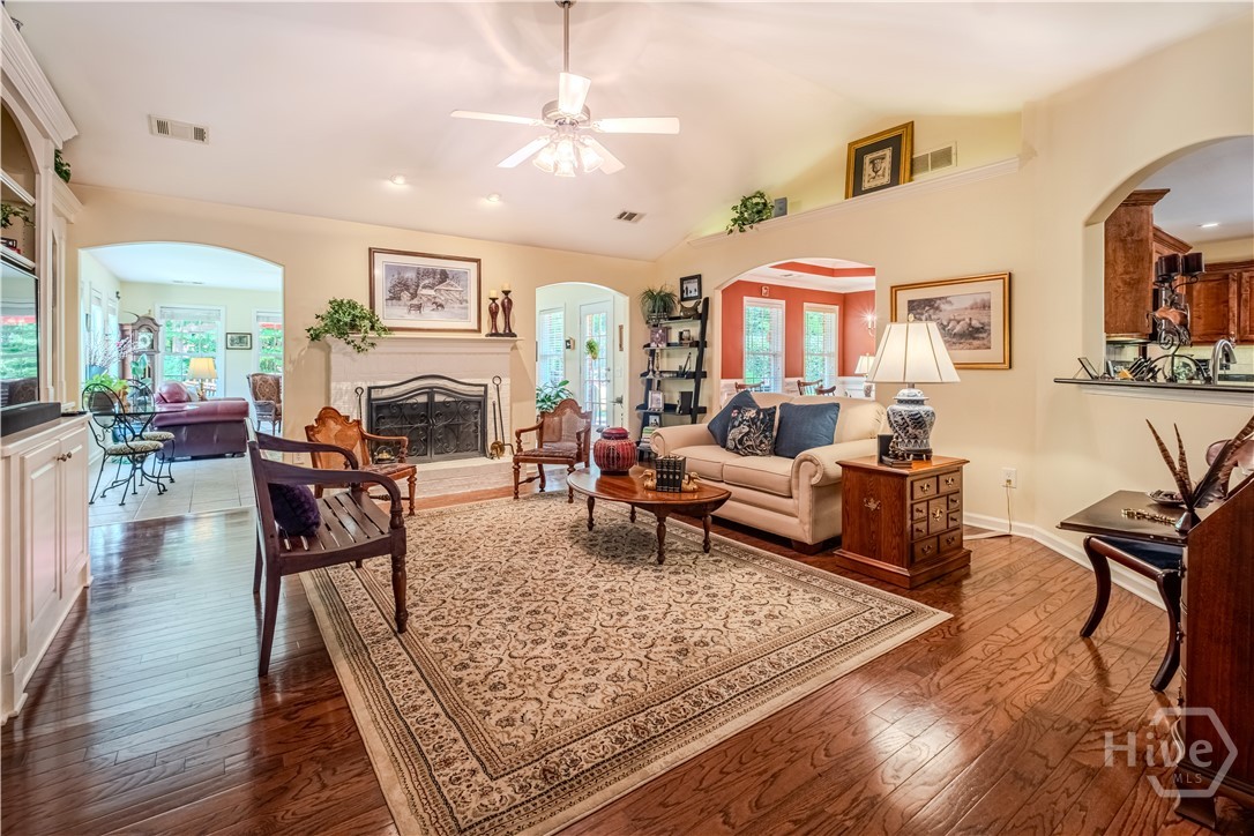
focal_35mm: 15
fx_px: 522
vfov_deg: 77.3
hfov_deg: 100.4
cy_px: 418
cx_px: 627
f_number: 8
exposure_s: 1/30
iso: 400
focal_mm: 10
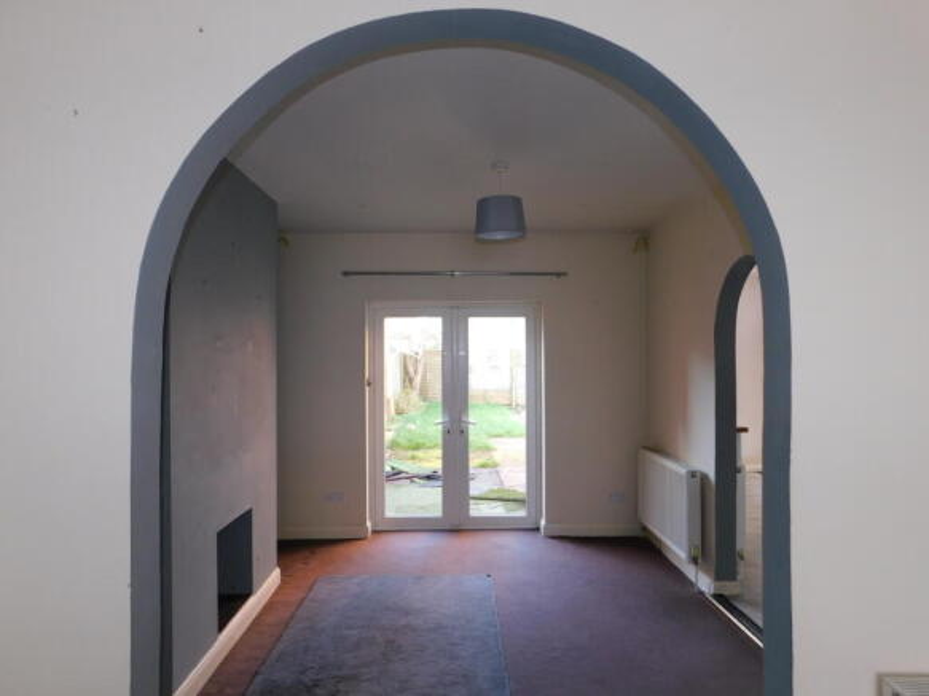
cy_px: 348
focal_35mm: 23
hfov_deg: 73.9
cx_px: 464
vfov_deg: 58.9
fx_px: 617
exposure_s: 1/40
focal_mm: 4
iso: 125
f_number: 3
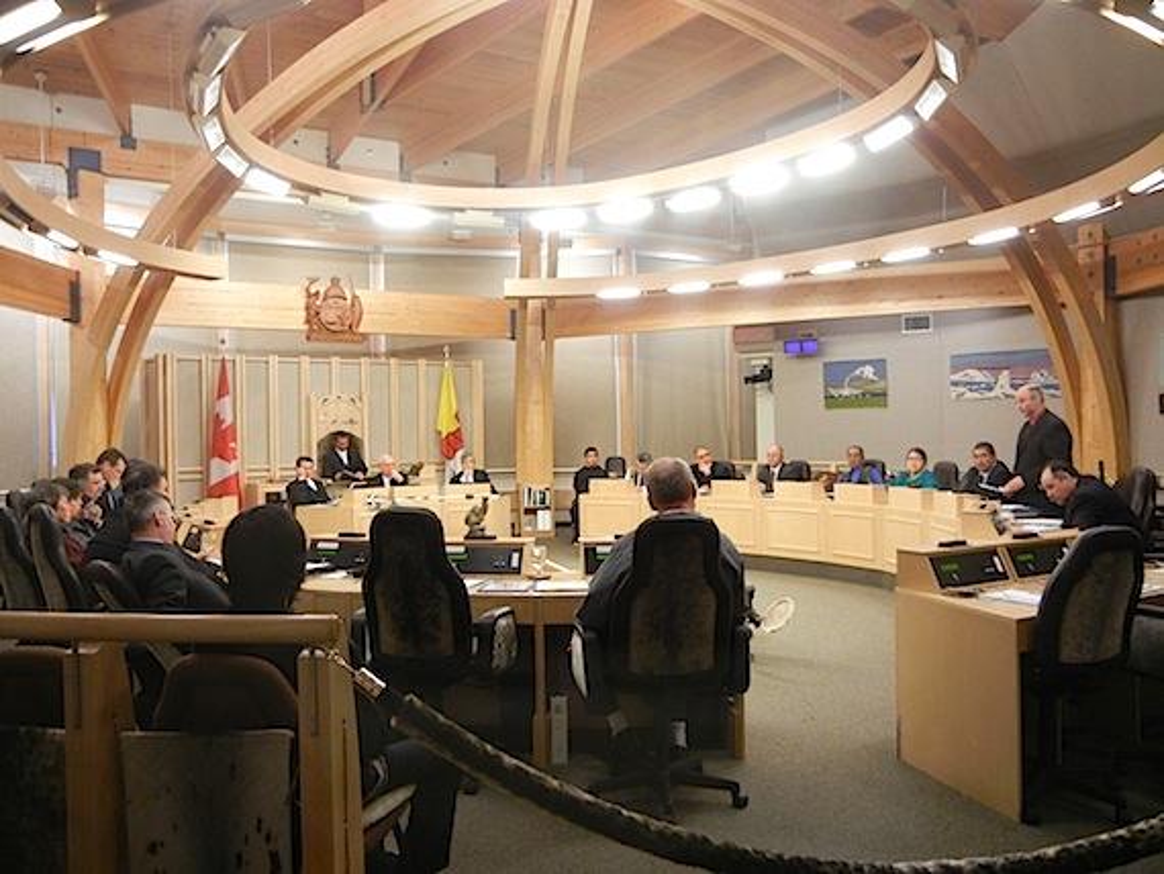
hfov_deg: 59.9
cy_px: 437
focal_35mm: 30
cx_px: 582
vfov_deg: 46.8
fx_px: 1009
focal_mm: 5.4
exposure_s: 1/21.4
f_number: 3.5
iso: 400
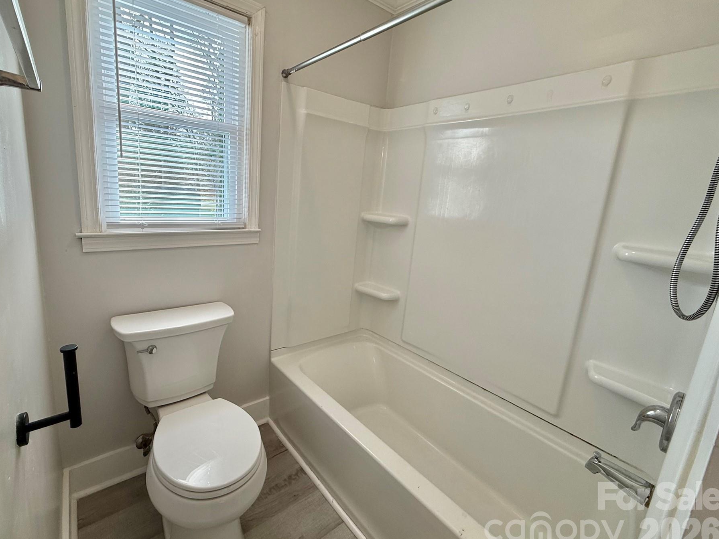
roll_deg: -3.5
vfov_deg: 78.0
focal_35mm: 16
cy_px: 253
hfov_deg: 94.0
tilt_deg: -10.7
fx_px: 332
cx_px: 315
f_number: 2.2
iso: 80
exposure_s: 1/120
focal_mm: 2.22
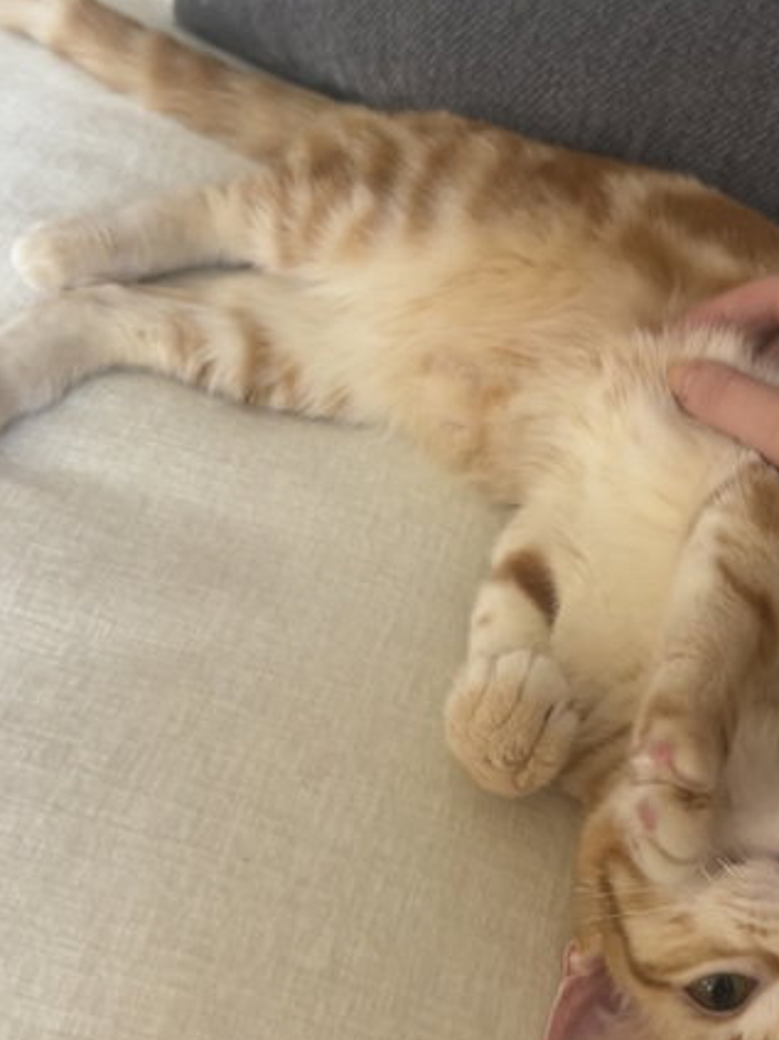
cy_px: 419
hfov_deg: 34.6
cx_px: 555
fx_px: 1231
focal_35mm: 41
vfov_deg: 45.6
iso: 250
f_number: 1.5
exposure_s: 1/60
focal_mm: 5.7
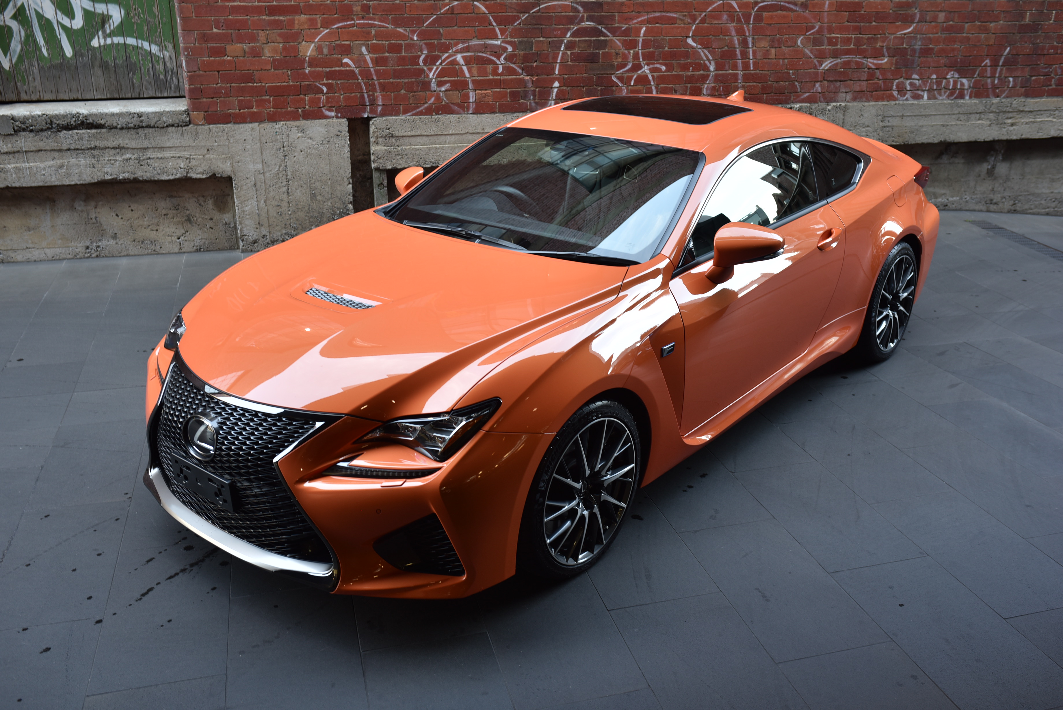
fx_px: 1034
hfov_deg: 54.4
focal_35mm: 35
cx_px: 532
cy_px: 355
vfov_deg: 37.9
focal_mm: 35
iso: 125
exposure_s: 1/50
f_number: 4
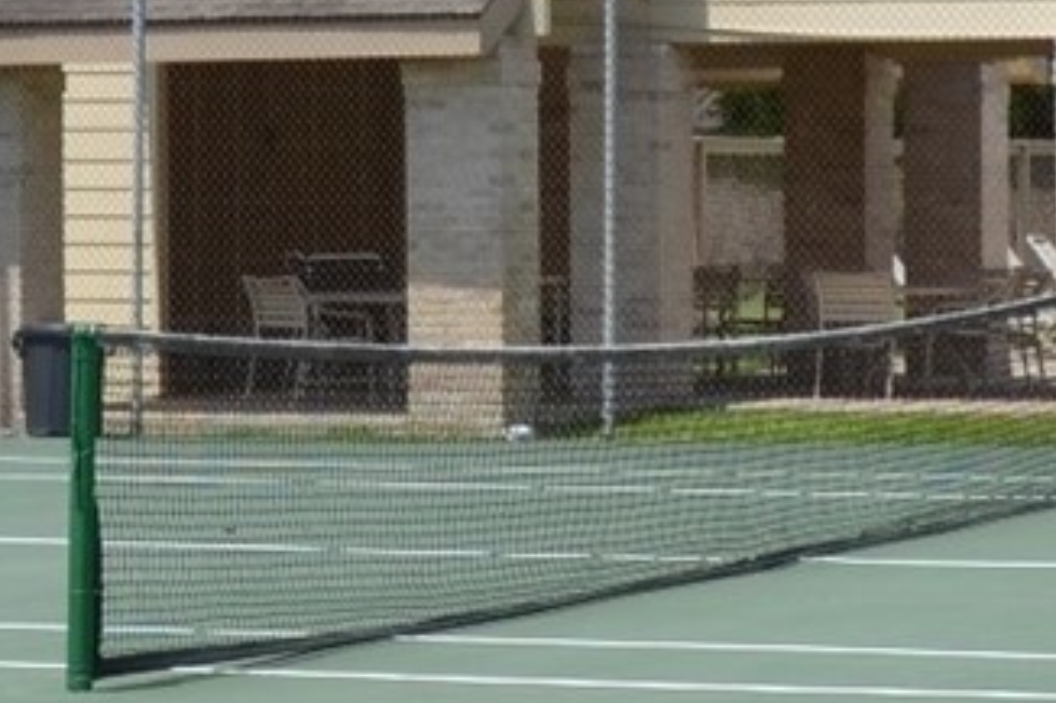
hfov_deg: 10.3
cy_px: -32
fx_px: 5863
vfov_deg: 6.8
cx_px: 337
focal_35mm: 200
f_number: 8
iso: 100
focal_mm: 20
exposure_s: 1/250
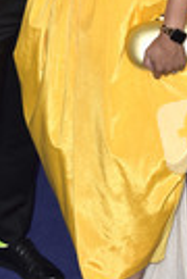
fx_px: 1108
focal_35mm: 143
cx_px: 76
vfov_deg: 14.2
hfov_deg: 9.6
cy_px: 21
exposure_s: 1/250
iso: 500
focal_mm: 48
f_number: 6.3
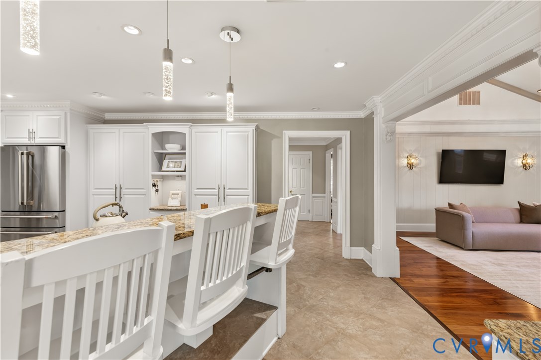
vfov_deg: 73.7
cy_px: 180
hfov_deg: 96.8
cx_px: 270
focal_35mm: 16
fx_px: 240
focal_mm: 16
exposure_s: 1/5
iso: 1250
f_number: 9
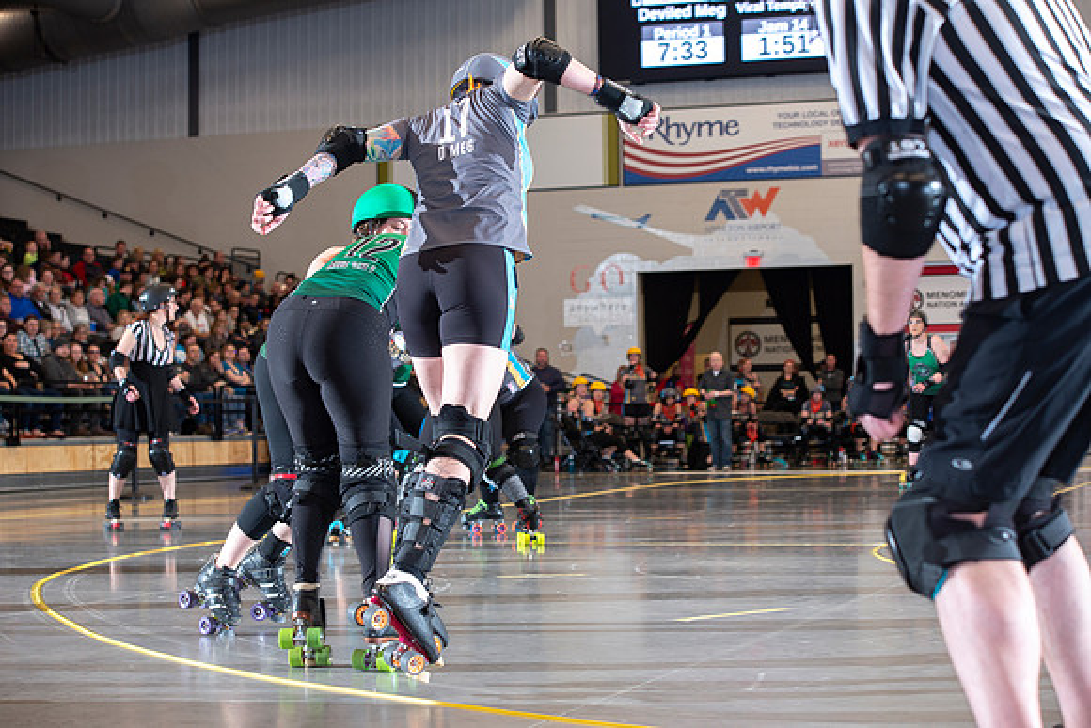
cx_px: 546
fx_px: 2364
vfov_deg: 17.5
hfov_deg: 26.0
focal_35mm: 78
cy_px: 364
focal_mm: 78
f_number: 5.6
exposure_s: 1/160
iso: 640
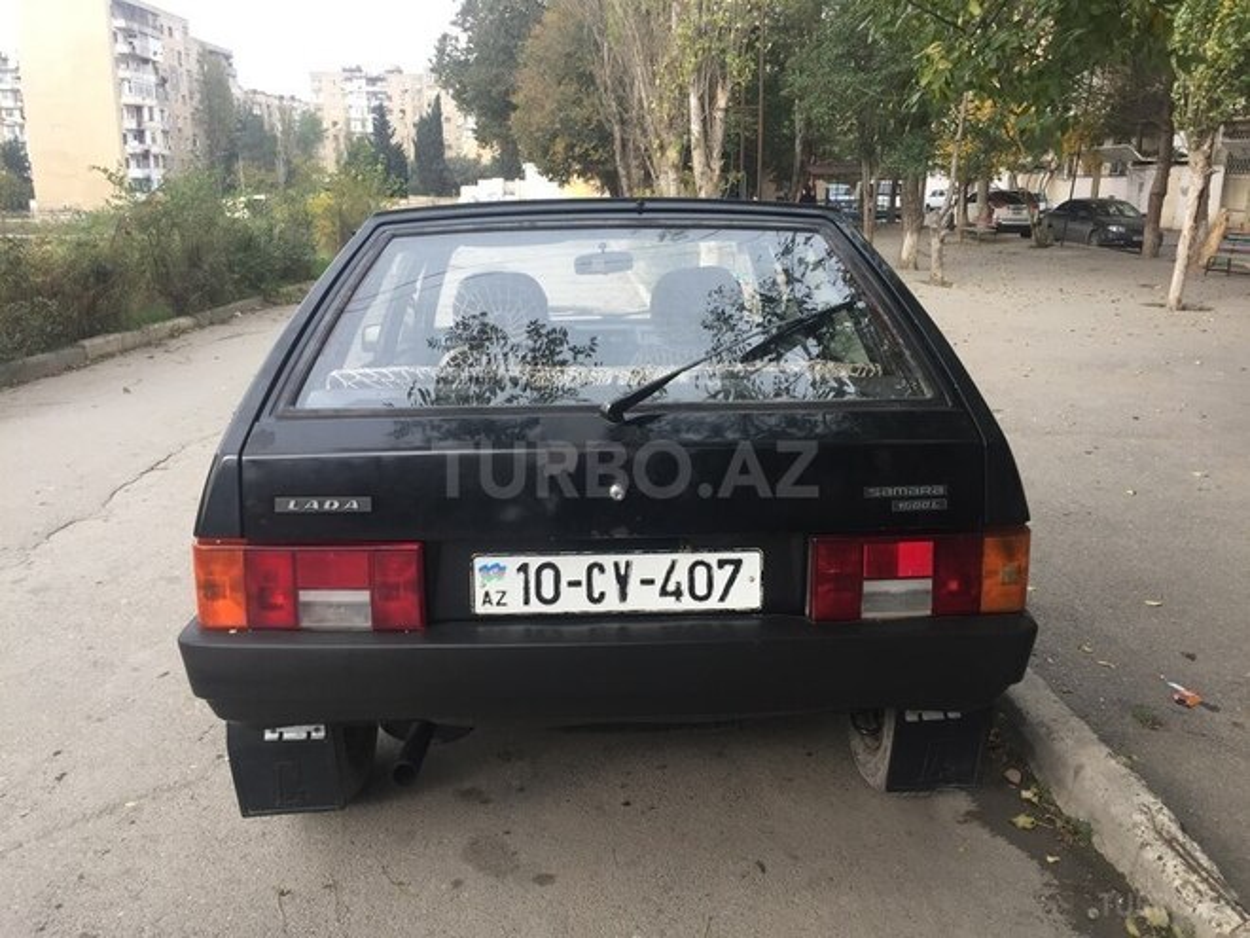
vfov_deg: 48.2
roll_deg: -1.4
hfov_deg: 61.7
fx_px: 1047
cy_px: 469
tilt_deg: -15.7
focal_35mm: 29
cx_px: 625
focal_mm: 4.15
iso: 50
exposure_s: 1/100
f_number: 2.2
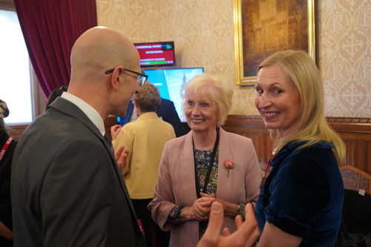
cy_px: 124
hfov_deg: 55.8
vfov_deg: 38.9
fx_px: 350
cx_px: 186
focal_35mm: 34
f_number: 4
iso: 5000
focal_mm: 34
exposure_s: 1/160
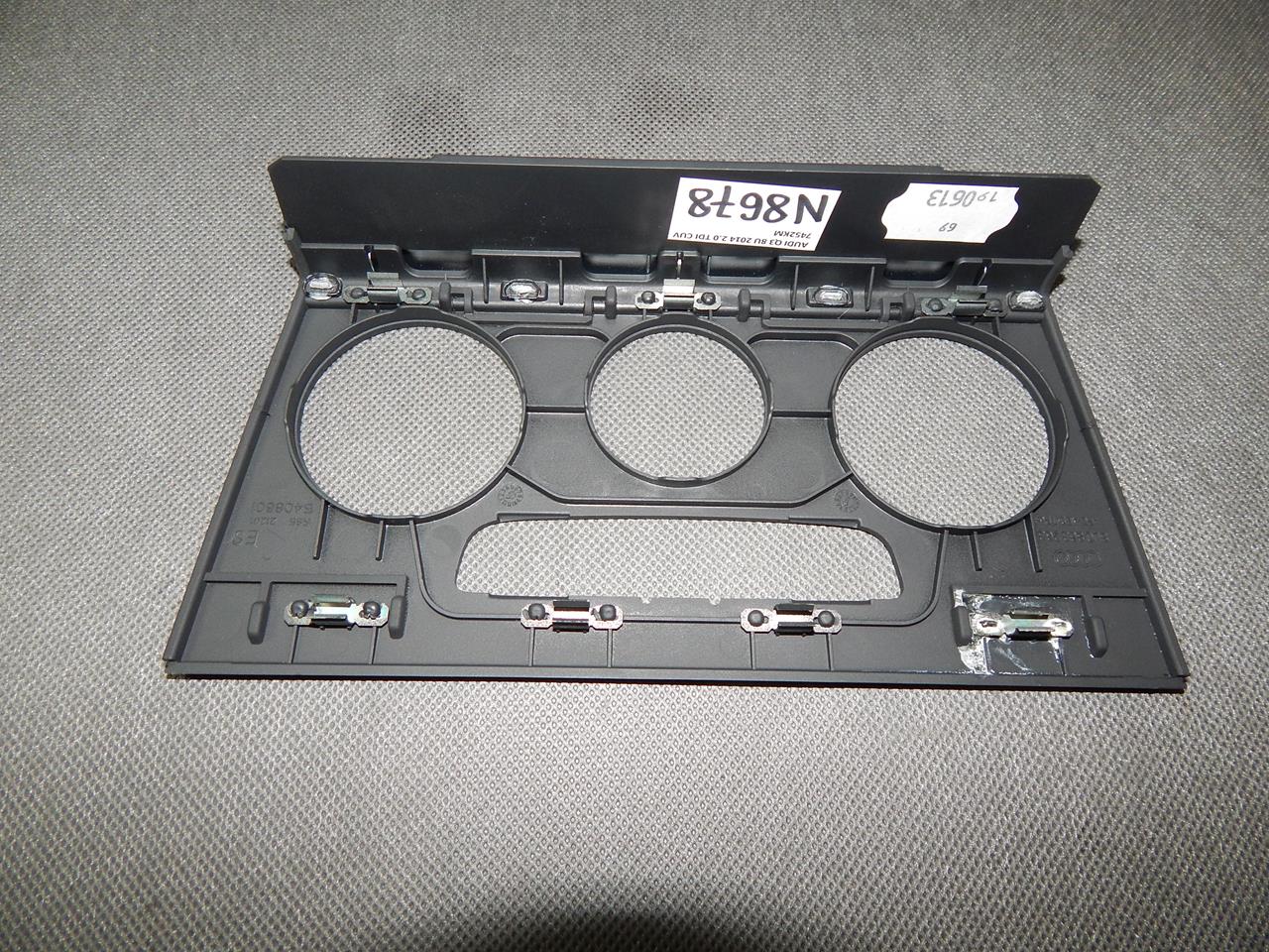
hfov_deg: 73.9
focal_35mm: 23
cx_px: 634
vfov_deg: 58.9
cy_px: 476
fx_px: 843
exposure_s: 1/30
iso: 200
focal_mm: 4
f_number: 6
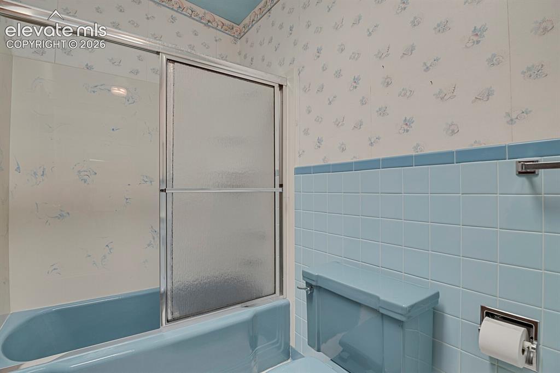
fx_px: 264
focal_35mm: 17
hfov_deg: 93.3
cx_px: 280
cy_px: 186
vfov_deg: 70.4
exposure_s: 1/1.25
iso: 250
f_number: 6.3
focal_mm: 17
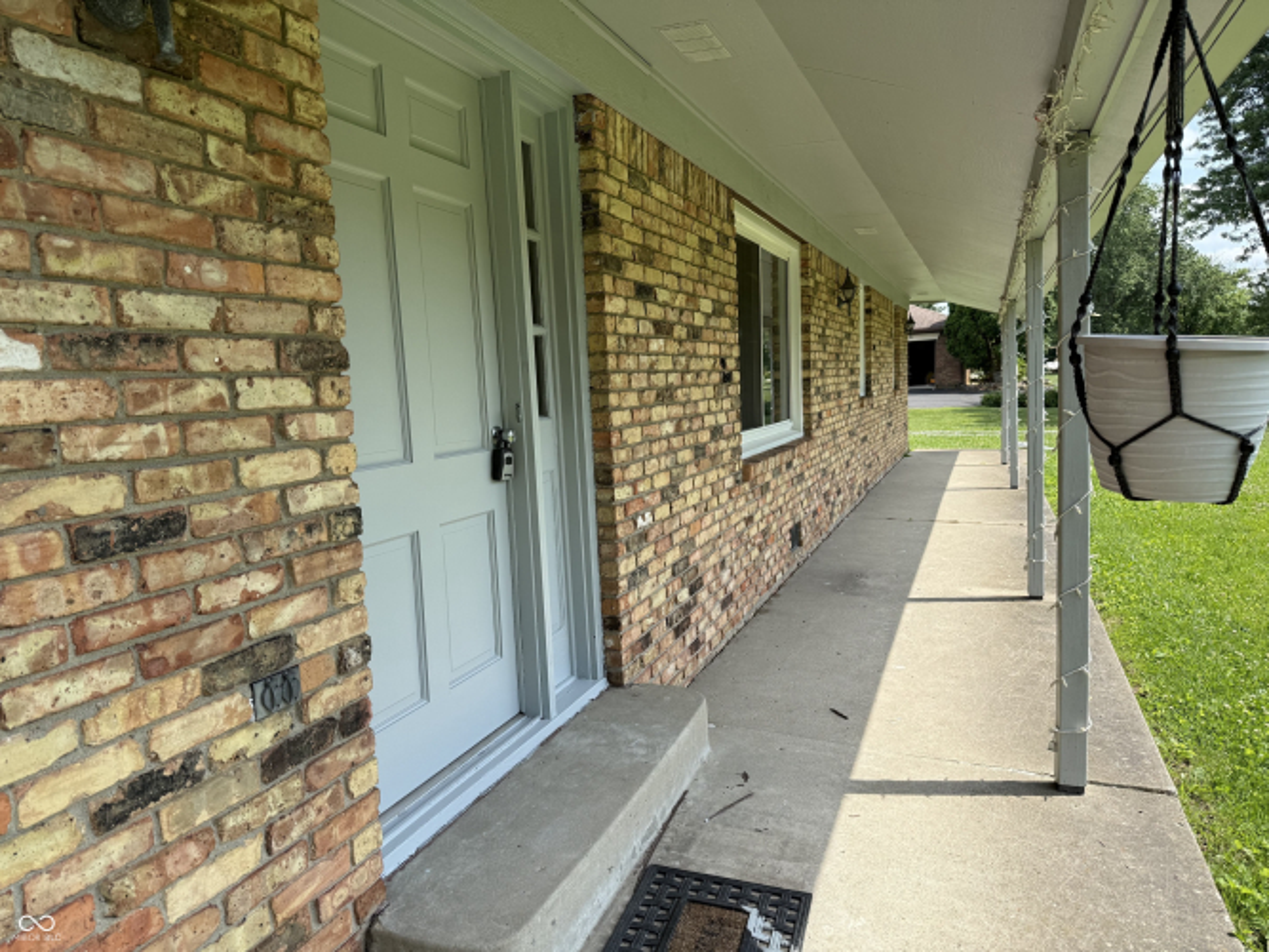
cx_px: 634
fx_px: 880
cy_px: 476
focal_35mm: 24
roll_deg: +2.6
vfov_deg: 56.8
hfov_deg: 71.6
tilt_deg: -5.4
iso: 80
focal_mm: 6.76
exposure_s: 1/2000
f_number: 1.78
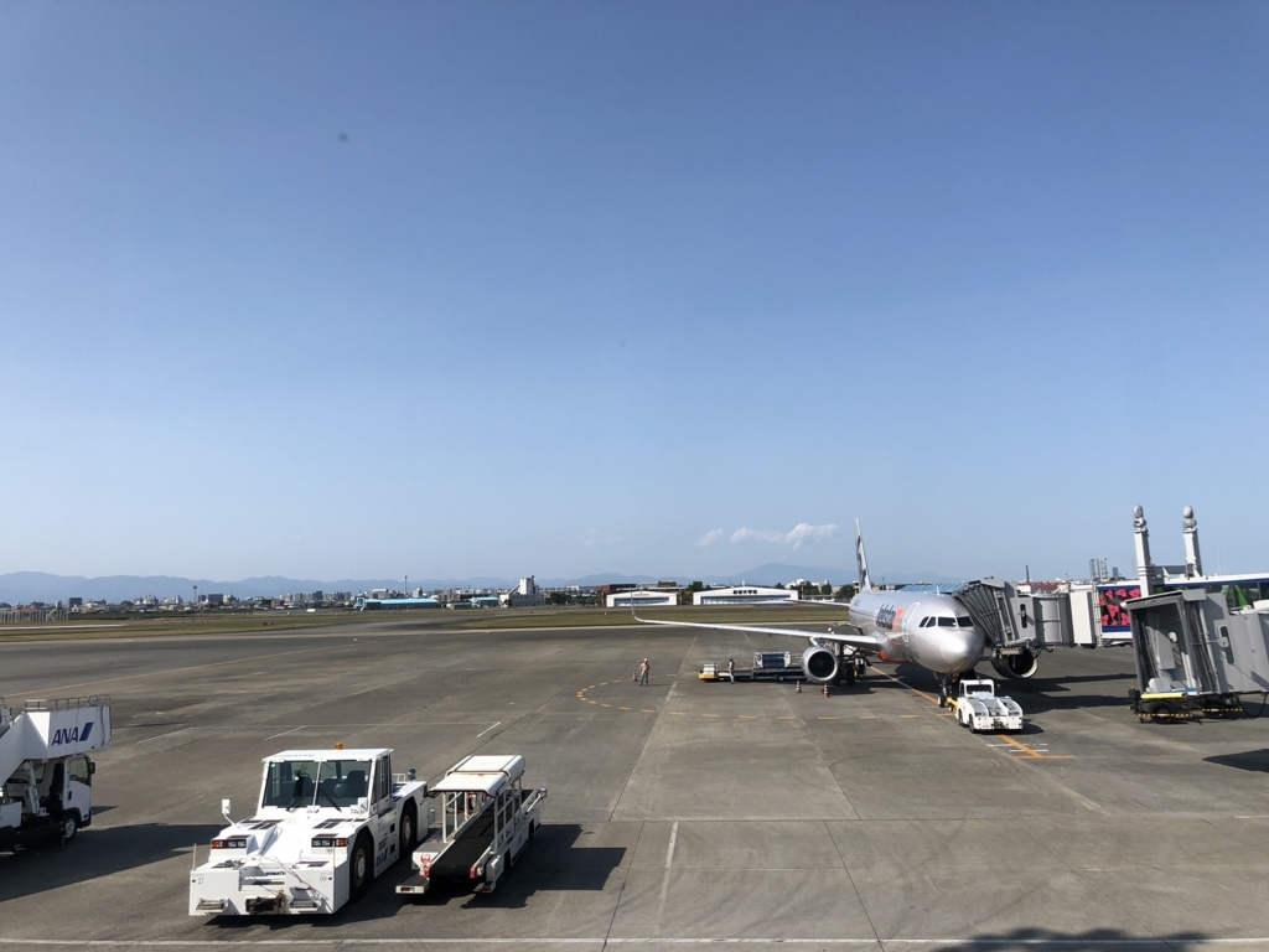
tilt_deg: +7.6
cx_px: 634
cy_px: 476
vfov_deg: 49.7
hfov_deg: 63.4
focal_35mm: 28
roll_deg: +1.8
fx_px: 1026
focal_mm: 4
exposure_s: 1/2825
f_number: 1.8
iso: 25
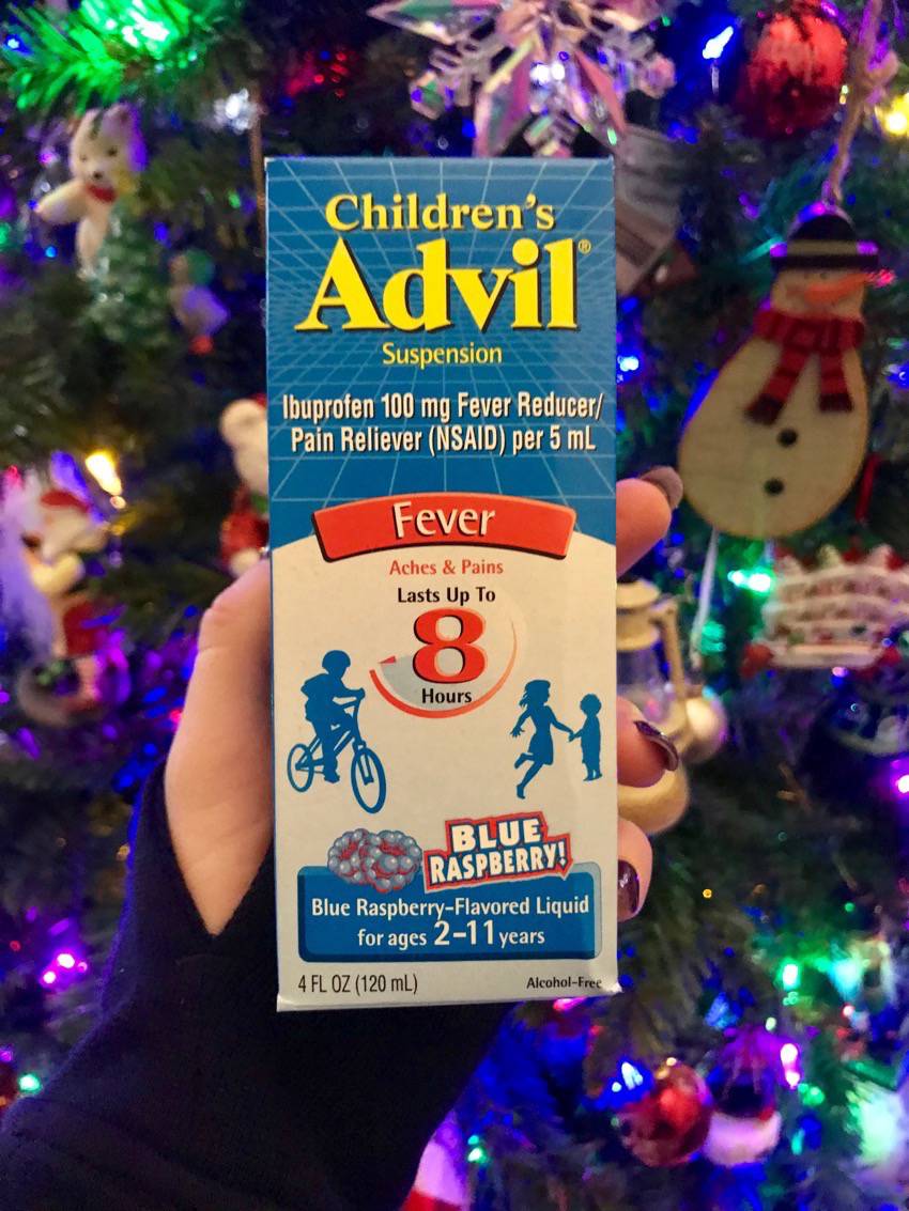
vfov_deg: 63.4
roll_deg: -1.1
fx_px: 980
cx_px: 454
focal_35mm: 28
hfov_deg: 49.8
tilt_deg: -34.7
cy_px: 606
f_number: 1.8
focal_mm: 3.99
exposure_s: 1/5
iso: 100
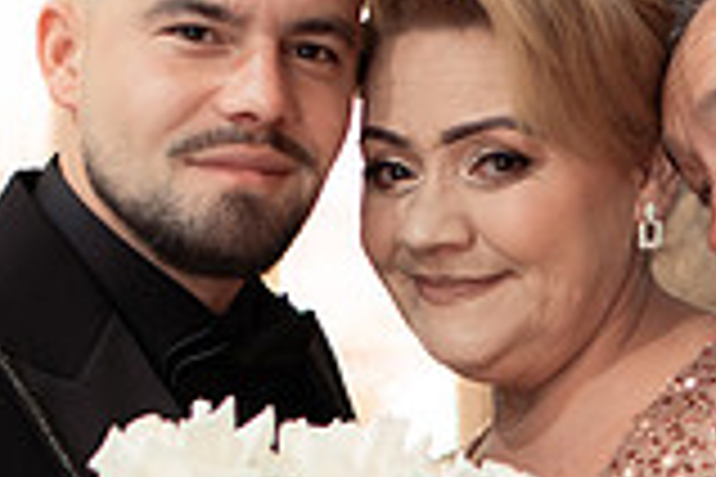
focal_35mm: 150
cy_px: 467
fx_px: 2983
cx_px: 532
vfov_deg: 9.1
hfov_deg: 13.6
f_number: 2
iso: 1600
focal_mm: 35
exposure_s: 1/200
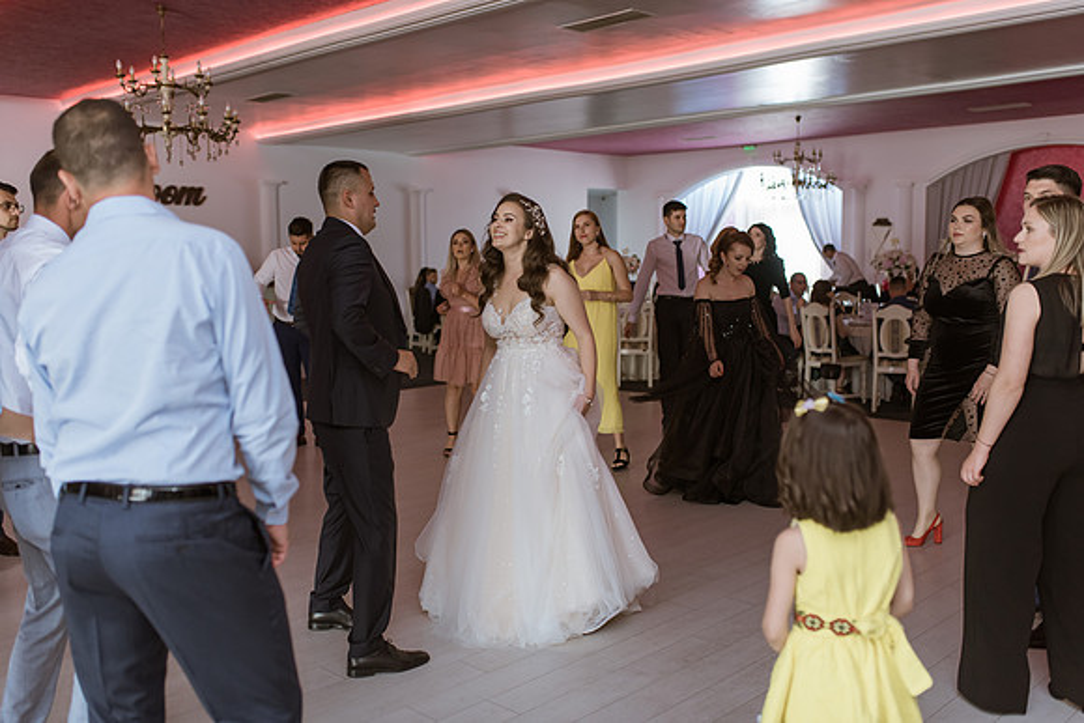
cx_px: 542
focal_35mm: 35
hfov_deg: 54.4
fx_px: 1054
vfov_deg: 37.9
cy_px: 362
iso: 1000
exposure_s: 1/200
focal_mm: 35
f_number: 2
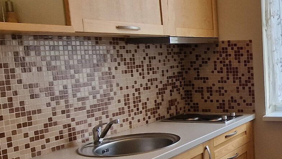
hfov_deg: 35.6
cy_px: 97
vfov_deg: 25.9
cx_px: 333
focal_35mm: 46
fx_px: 344
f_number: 2.2
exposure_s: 1/50
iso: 50
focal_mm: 2.2
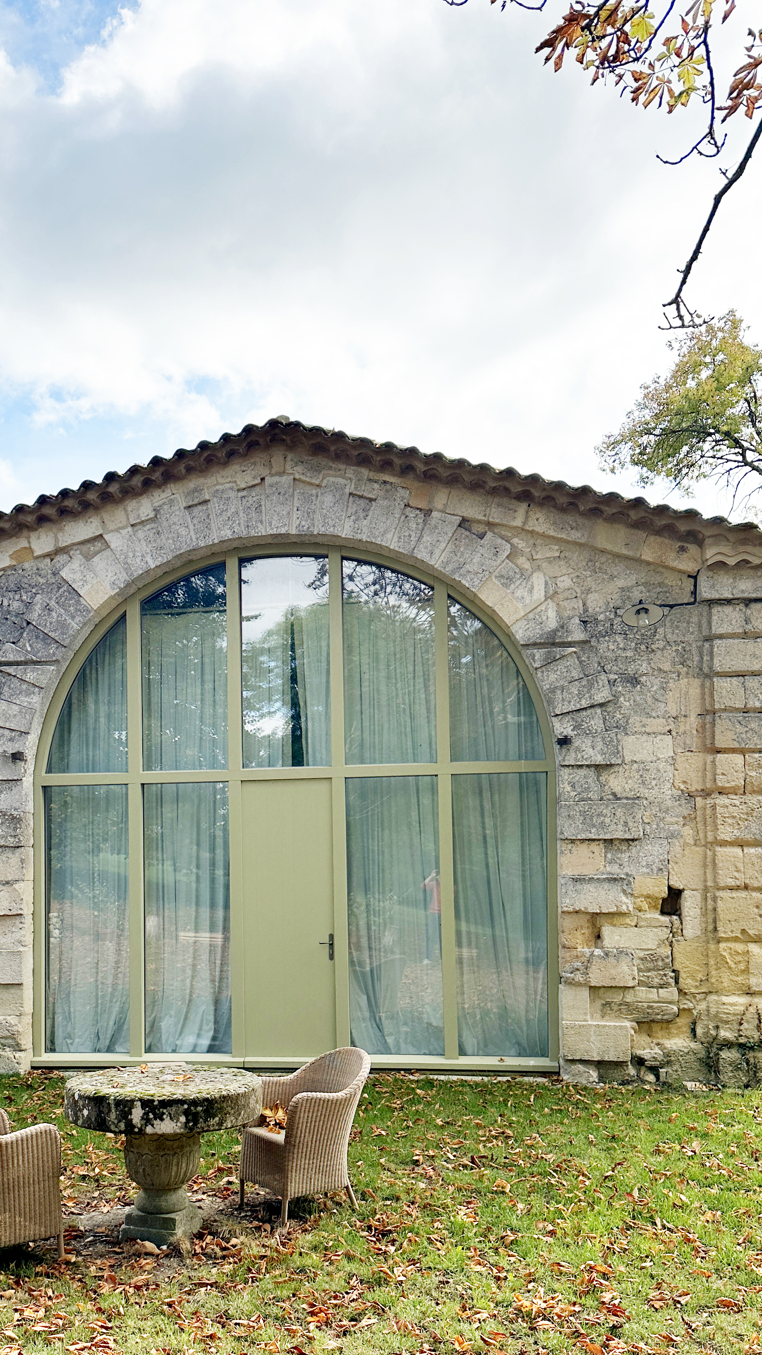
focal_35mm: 32
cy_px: 816
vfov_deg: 60.5
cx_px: 282
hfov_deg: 36.4
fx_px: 1150
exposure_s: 1/4348
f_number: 1.78
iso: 80
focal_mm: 6.86
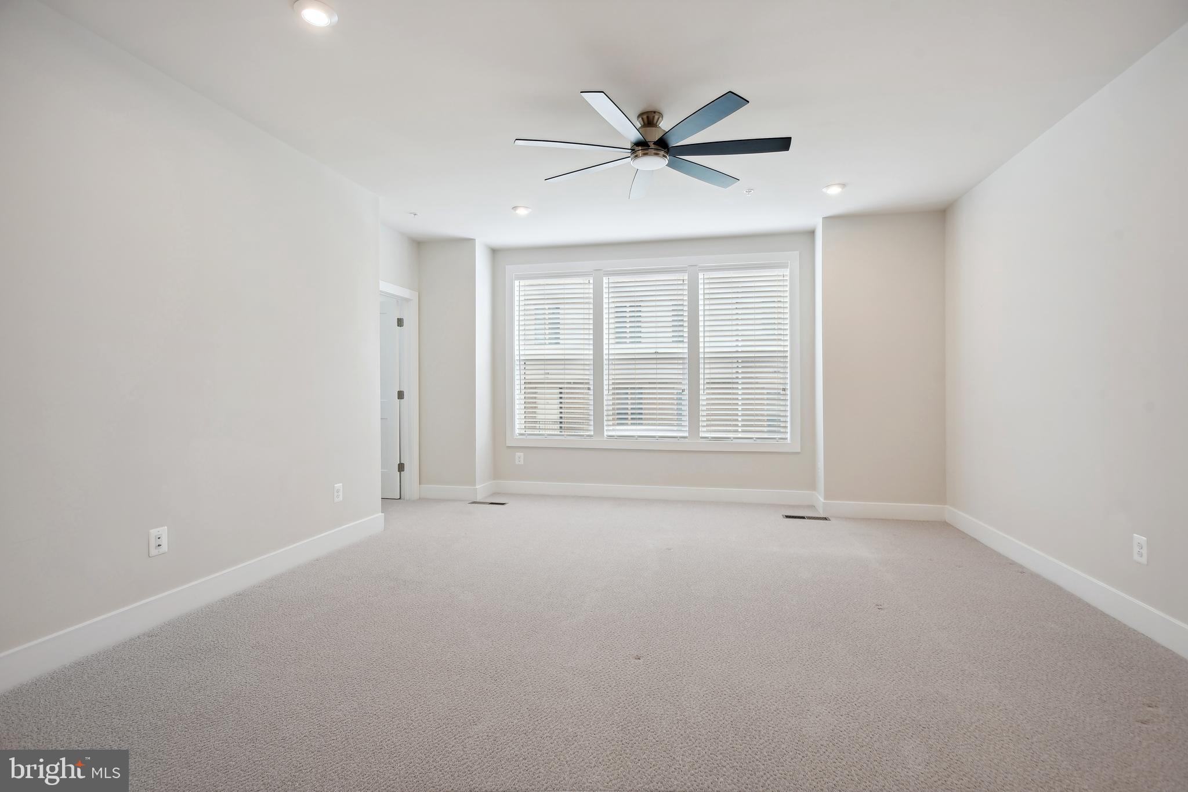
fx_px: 561
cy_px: 396
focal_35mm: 17
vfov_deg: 70.4
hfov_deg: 93.3
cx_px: 594
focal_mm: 17
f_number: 8
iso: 200
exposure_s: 1/25
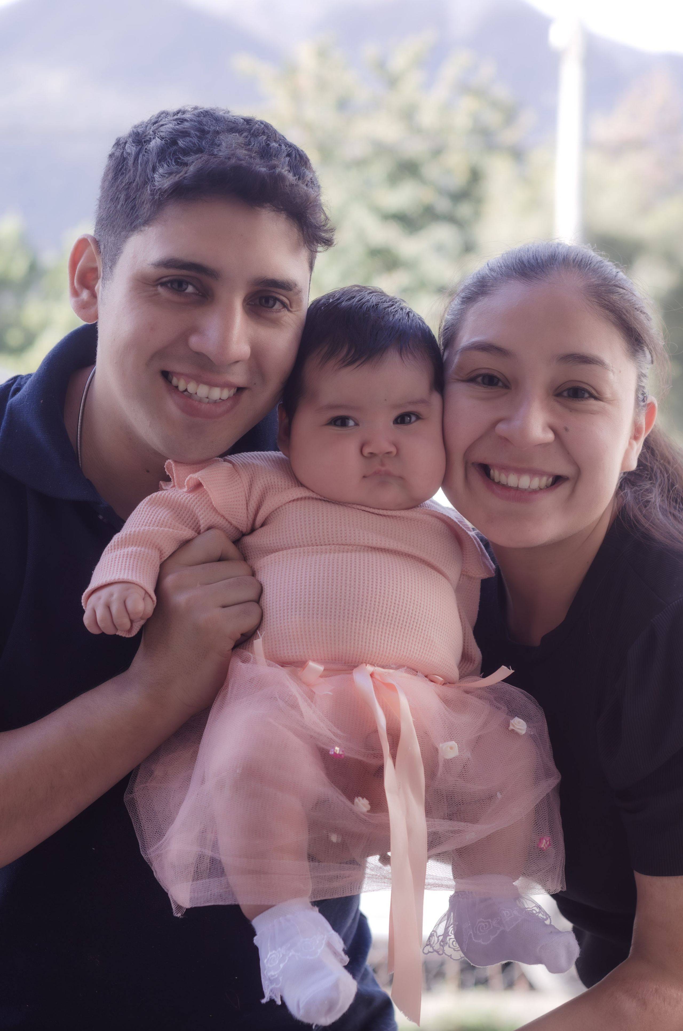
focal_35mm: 75
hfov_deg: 18.1
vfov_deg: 27.0
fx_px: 2144
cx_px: 342
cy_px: 516
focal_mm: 50
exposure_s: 1/320
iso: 160
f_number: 4
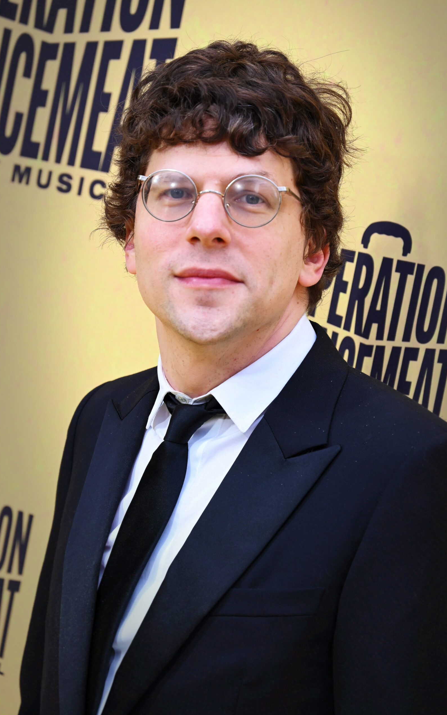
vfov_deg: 14.1
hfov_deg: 8.9
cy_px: 358
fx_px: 2884
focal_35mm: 148
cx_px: 230
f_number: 6.3
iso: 1100
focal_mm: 145
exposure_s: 1/250
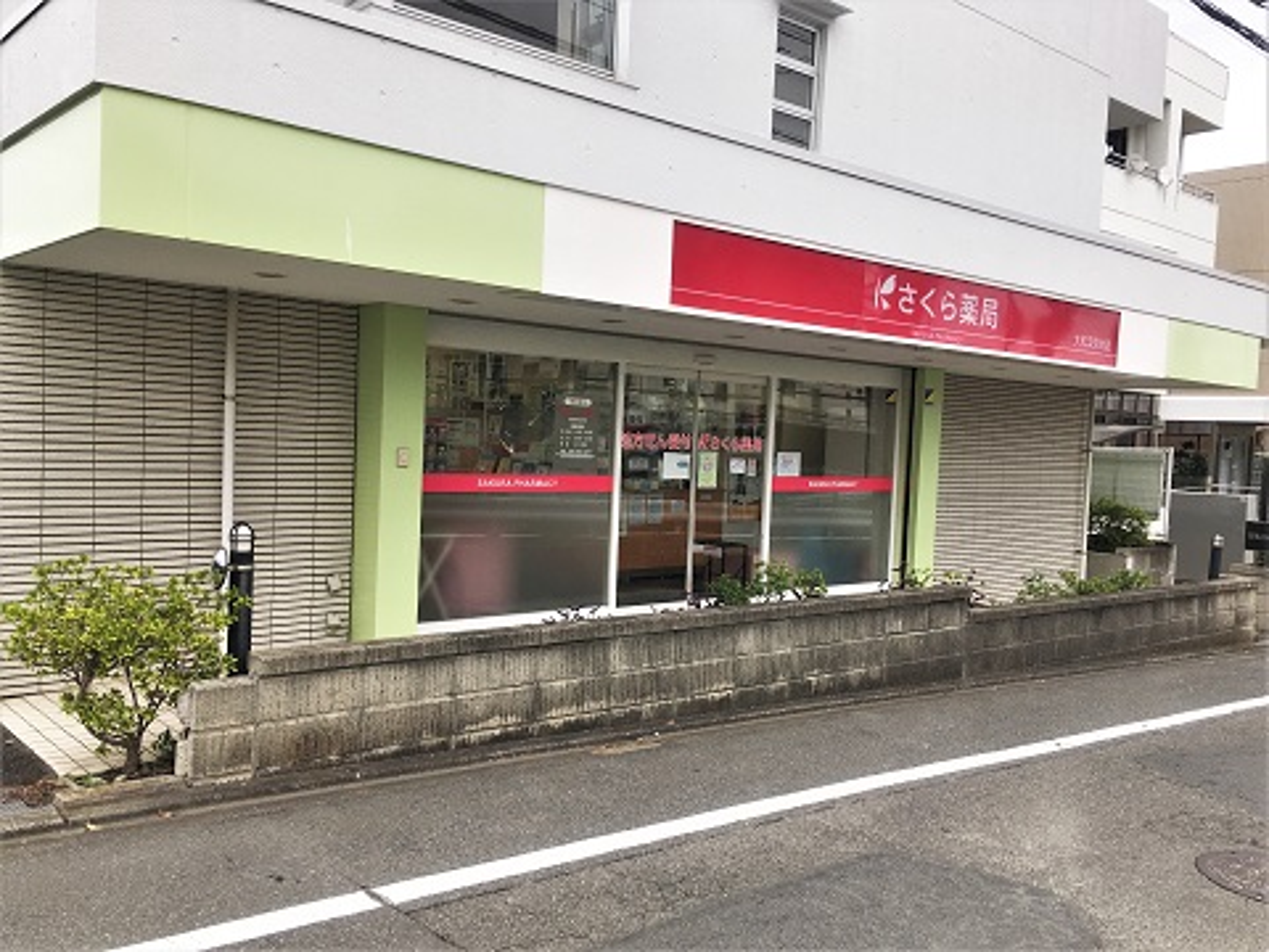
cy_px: 476
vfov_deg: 48.2
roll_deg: -2.0
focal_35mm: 29
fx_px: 1063
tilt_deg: -4.0
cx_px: 634
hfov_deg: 61.7
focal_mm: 4.15
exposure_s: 1/388
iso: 25
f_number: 2.2
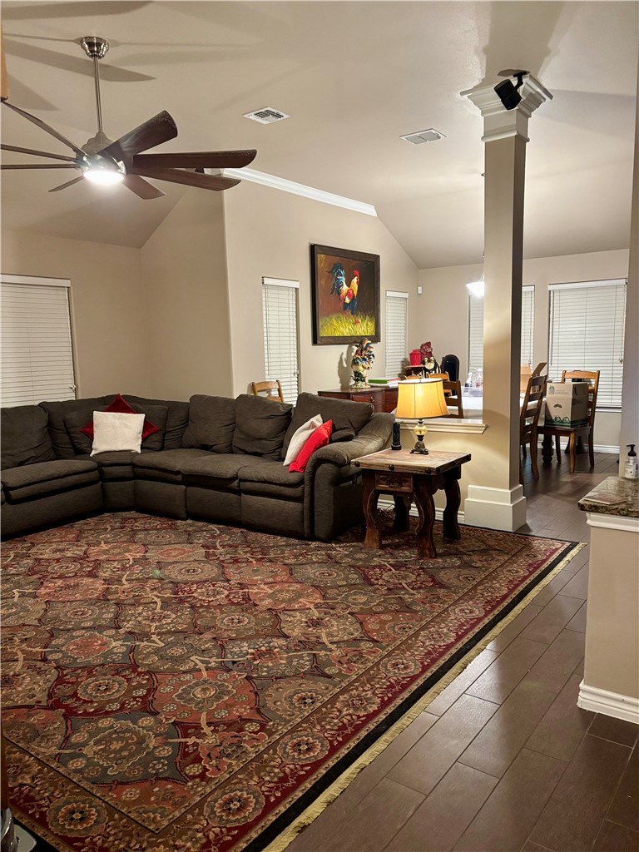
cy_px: 426
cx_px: 320
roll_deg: +0.9
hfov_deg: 53.1
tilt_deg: -8.0
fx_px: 640
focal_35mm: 26
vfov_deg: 67.3
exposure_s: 1/40
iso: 400
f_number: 1.6
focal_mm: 5.96
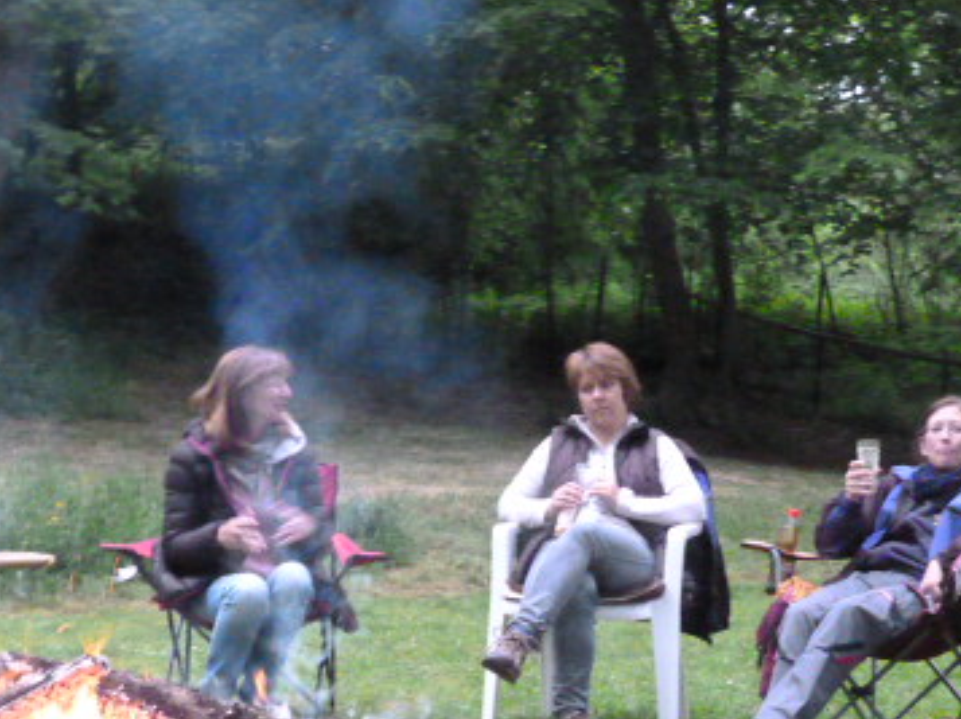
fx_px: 1941
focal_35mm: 70
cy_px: 571
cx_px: 546
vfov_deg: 20.7
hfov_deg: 27.8
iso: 1600
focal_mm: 7.1
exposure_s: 1/30
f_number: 3.1
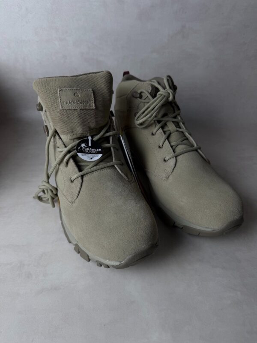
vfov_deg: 71.6
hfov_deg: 56.8
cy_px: 172
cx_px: 128
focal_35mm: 24
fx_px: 238
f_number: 1.78
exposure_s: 1/121
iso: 64
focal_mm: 6.76
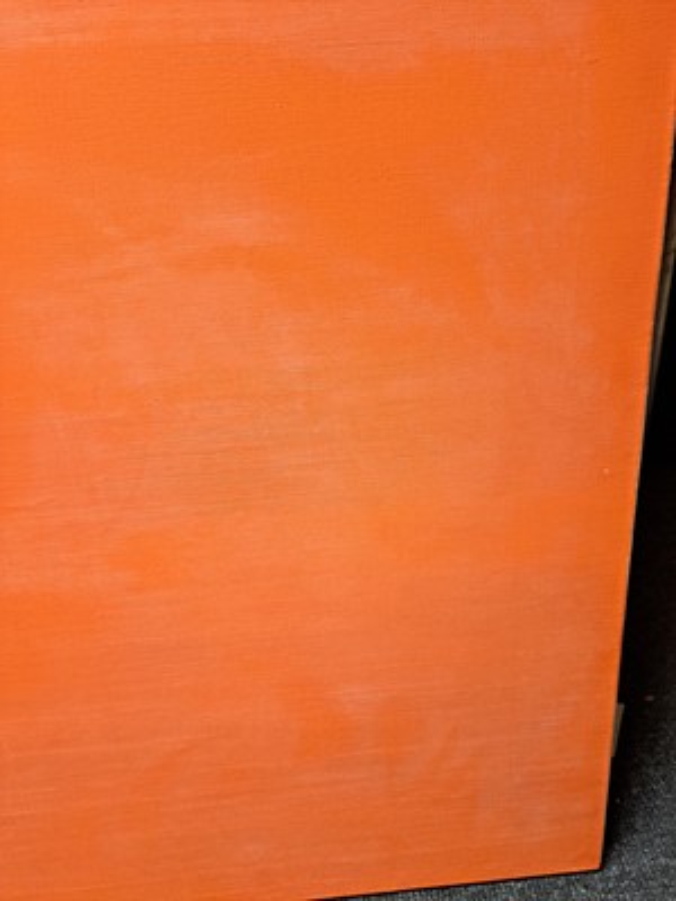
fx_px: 625
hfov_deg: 56.8
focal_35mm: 24
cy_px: 450
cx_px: 338
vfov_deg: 71.6
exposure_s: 1/50
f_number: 1.8
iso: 200
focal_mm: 5.23
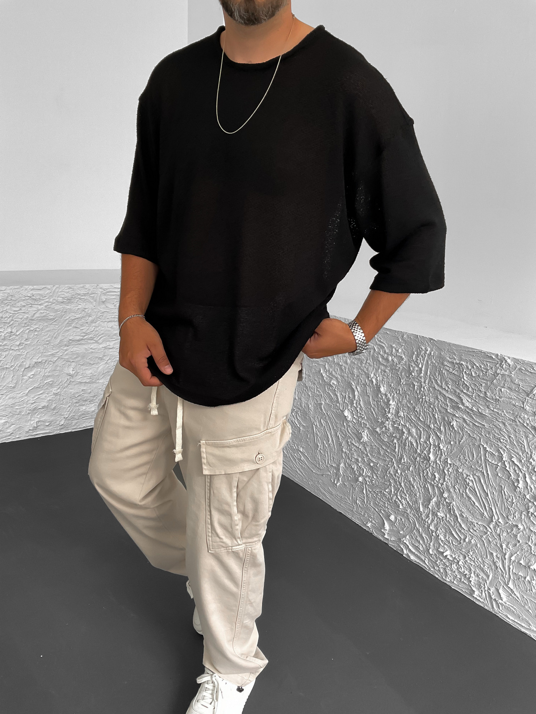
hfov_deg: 48.2
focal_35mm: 29
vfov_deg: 61.7
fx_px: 599
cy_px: 357
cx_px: 268
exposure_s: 1/115
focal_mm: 3
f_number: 1.8
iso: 64
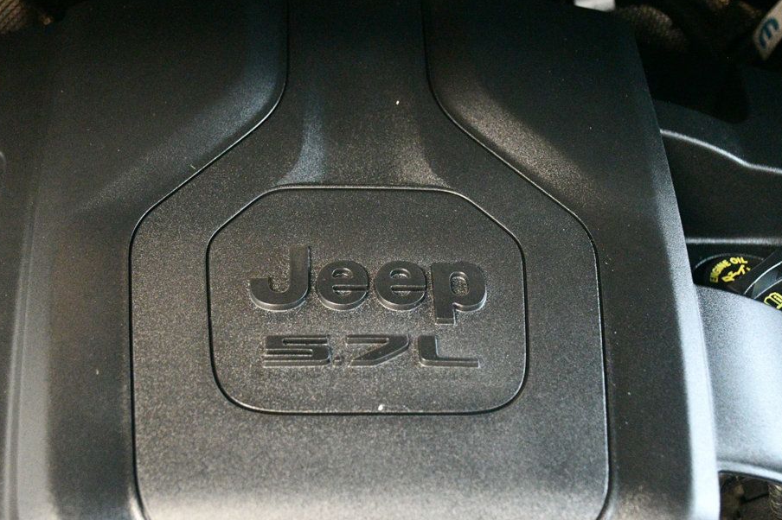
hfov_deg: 38.9
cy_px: 248
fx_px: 1107
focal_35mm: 51
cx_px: 352
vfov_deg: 26.5
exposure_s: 1/40
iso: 12800
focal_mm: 30
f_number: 4
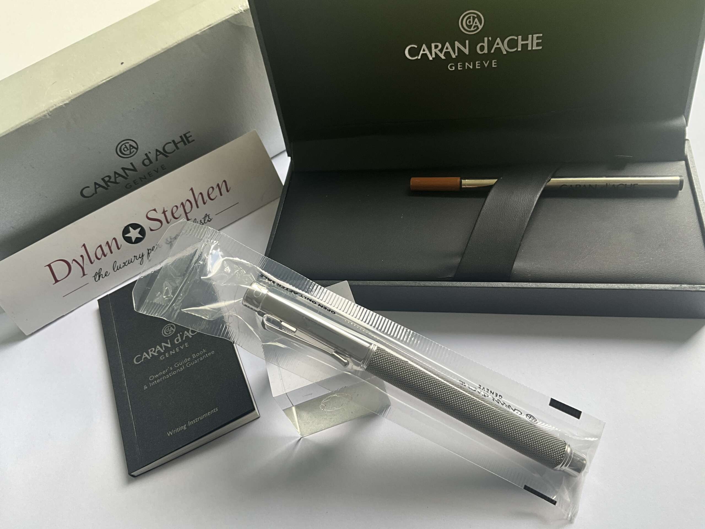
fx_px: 591
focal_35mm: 29
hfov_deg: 61.7
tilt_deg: -52.7
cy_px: 264
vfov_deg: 48.2
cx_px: 352
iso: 25
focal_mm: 3
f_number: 1.8
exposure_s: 1/122
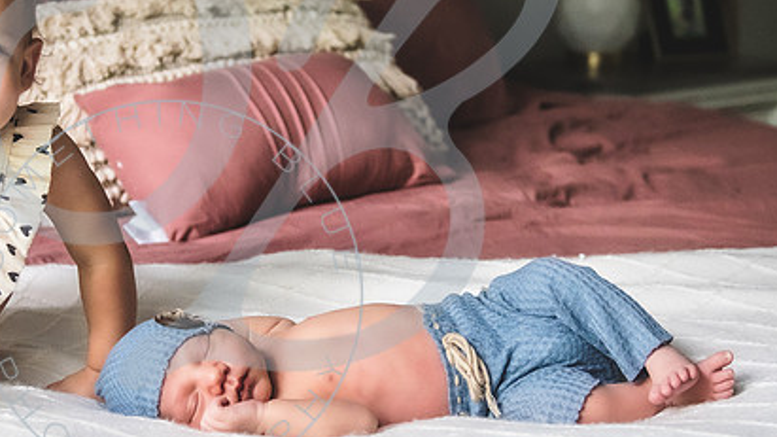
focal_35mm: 83
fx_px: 1710
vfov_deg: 14.6
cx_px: 253
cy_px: 254
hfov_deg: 25.5
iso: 1600
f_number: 2.8
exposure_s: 1/125
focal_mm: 35
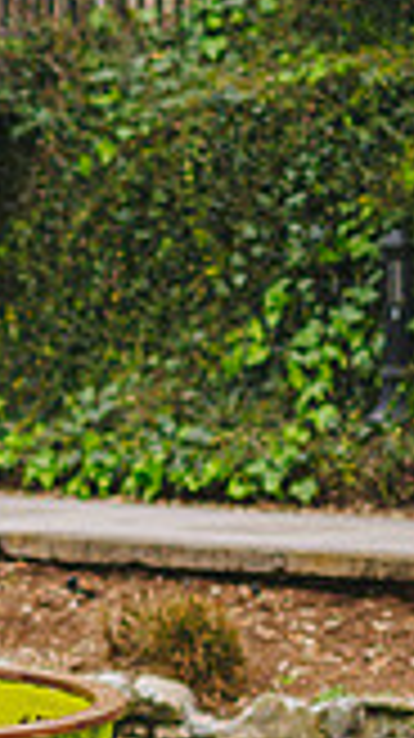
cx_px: -572
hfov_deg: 3.8
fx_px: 6141
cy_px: 657
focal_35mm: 314
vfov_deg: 6.9
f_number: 2
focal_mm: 85
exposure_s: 1/2000
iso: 200
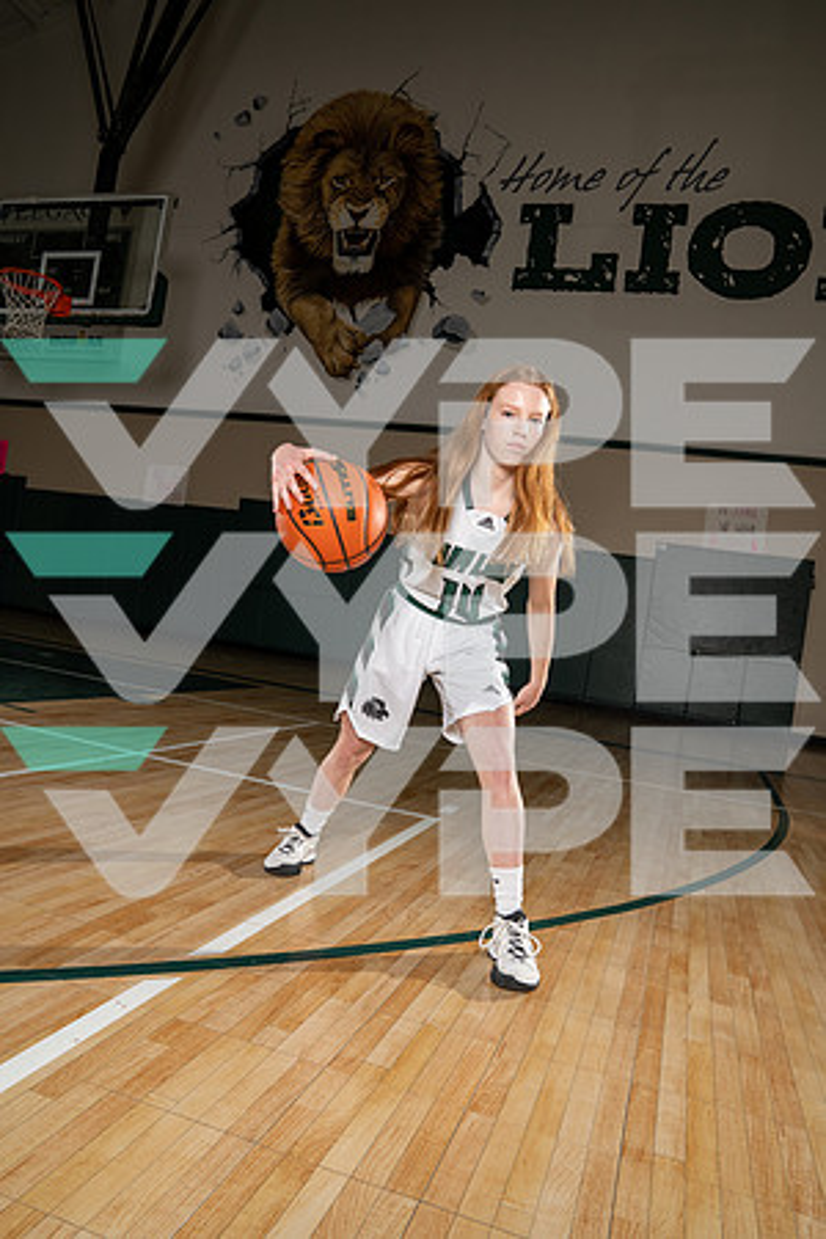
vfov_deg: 71.5
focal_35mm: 25
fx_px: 860
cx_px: 413
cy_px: 620
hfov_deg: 51.3
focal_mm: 25
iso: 320
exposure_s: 1/250
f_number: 7.1
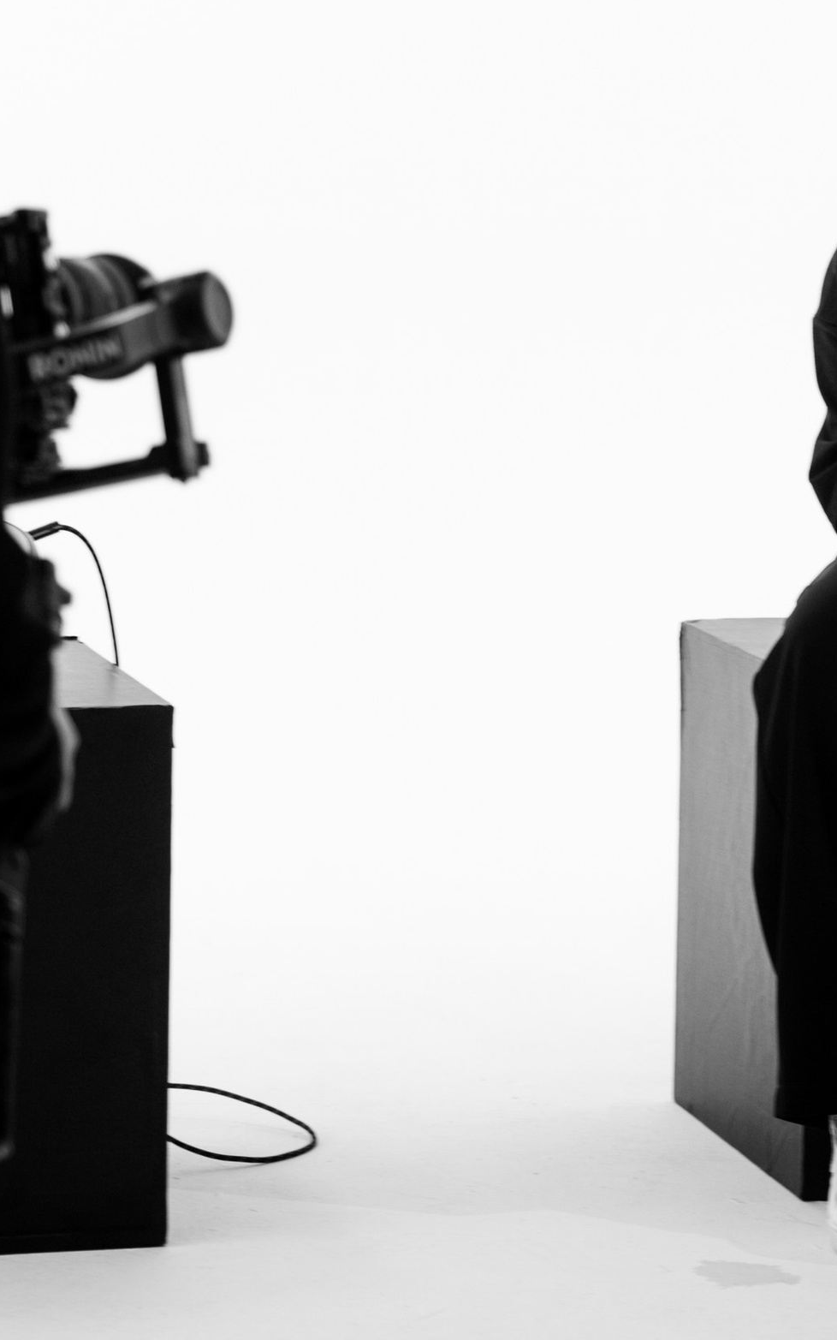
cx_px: 654
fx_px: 6388
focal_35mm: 175
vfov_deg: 11.9
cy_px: 285
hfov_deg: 7.5
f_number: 2.8
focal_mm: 70
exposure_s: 1/160
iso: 160
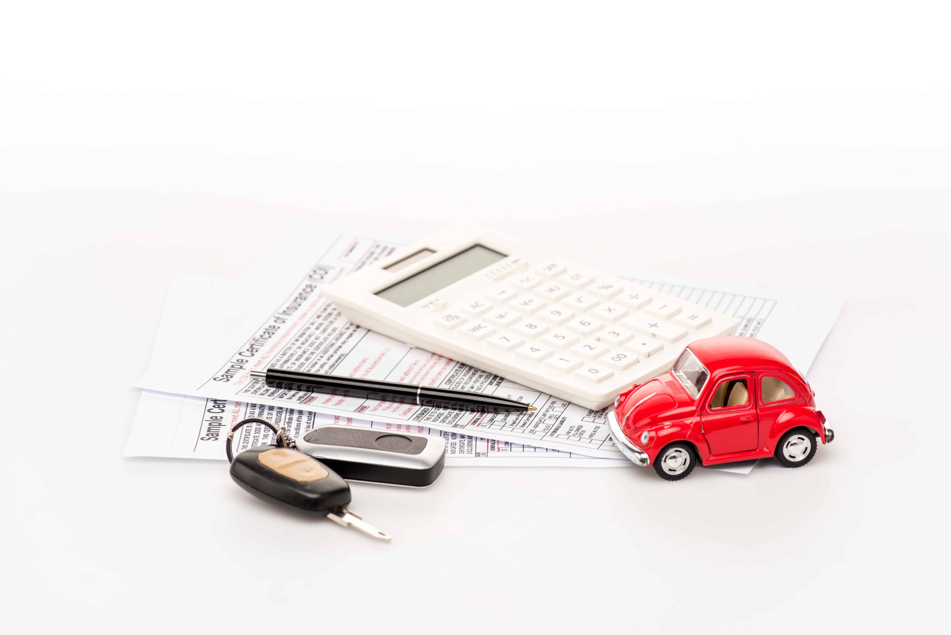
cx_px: 476
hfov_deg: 19.5
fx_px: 2774
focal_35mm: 105
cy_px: 318
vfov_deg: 13.1
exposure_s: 1/160
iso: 100
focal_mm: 105
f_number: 6.3
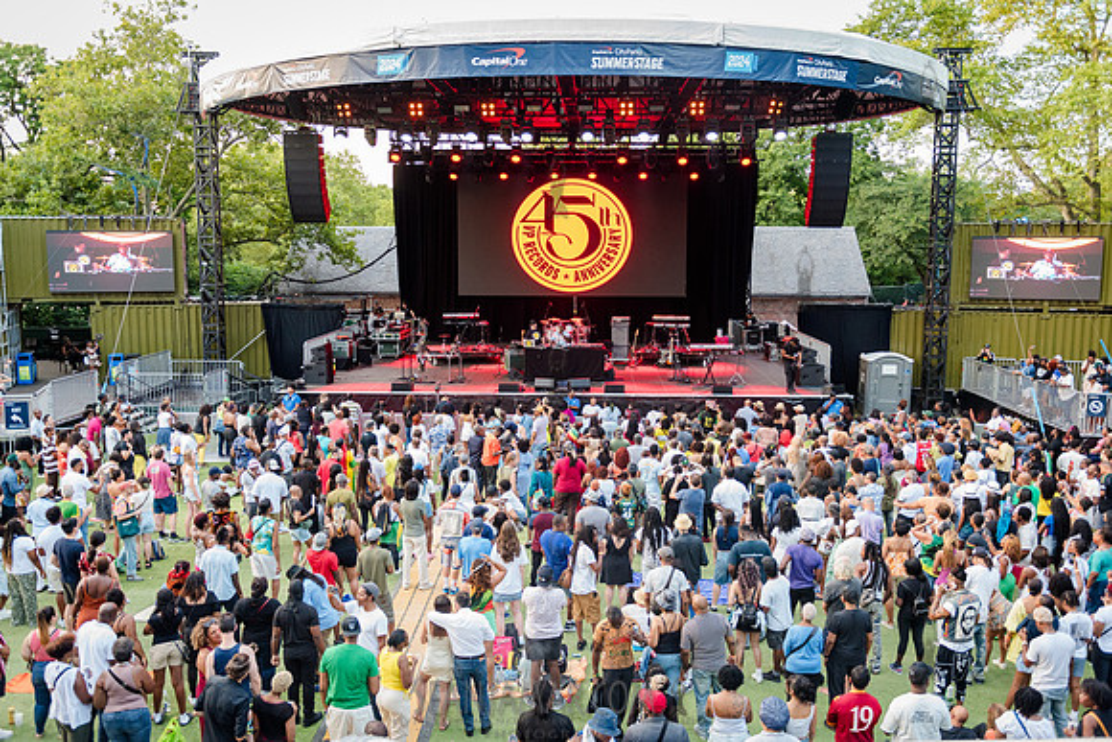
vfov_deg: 40.7
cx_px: 556
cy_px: 371
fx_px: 999
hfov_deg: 58.2
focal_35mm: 32
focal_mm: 32
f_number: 3.2
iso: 2000
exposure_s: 1/160
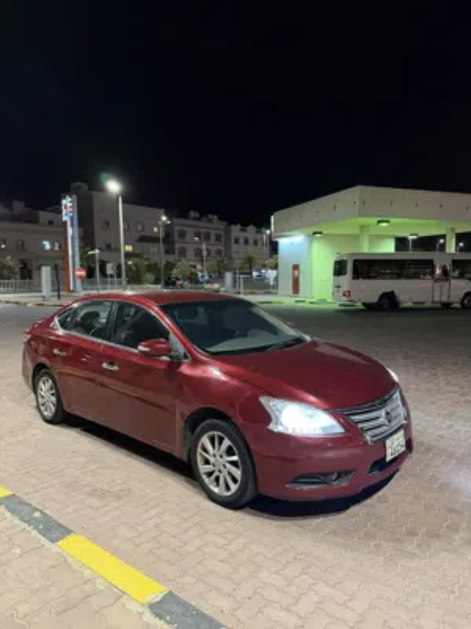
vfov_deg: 71.6
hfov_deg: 56.8
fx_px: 435
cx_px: 236
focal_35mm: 24
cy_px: 314
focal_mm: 6.76
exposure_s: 1/50
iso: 500
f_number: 1.78
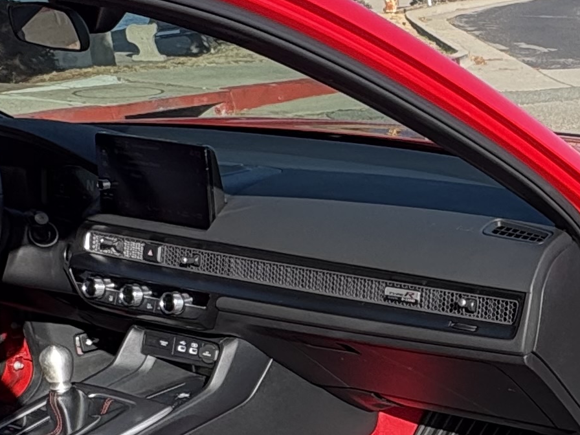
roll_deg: -2.1
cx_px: 738
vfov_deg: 23.0
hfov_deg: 26.4
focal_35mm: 63
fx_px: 1056
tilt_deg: -20.7
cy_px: 346
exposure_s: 1/565
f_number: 2.2
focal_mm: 2.22
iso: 40
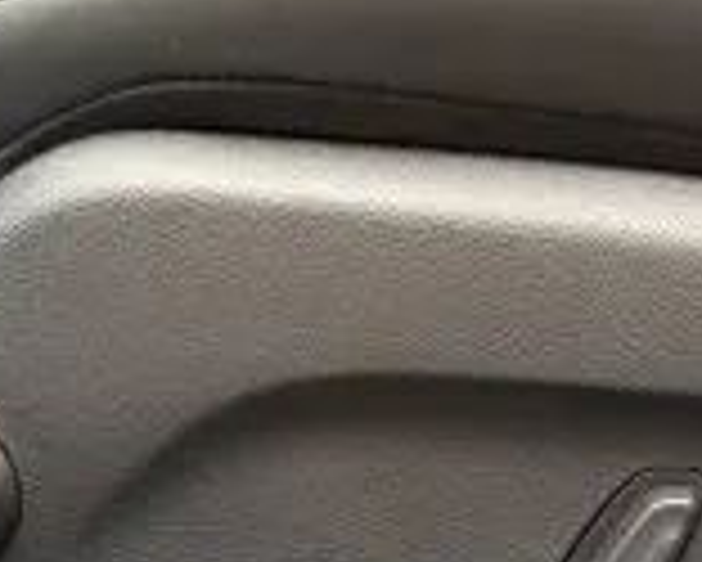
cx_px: 382
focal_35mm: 54
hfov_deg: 34.7
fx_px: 1123
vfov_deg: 27.7
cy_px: 427
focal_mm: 6.76
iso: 640
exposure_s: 1/60
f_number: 1.78
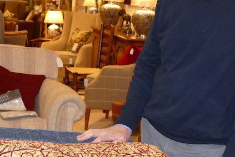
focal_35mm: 99
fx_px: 646
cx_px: 84
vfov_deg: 13.8
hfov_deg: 20.6
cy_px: 71
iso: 800
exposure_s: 1/60
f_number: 3.2
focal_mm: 14.76
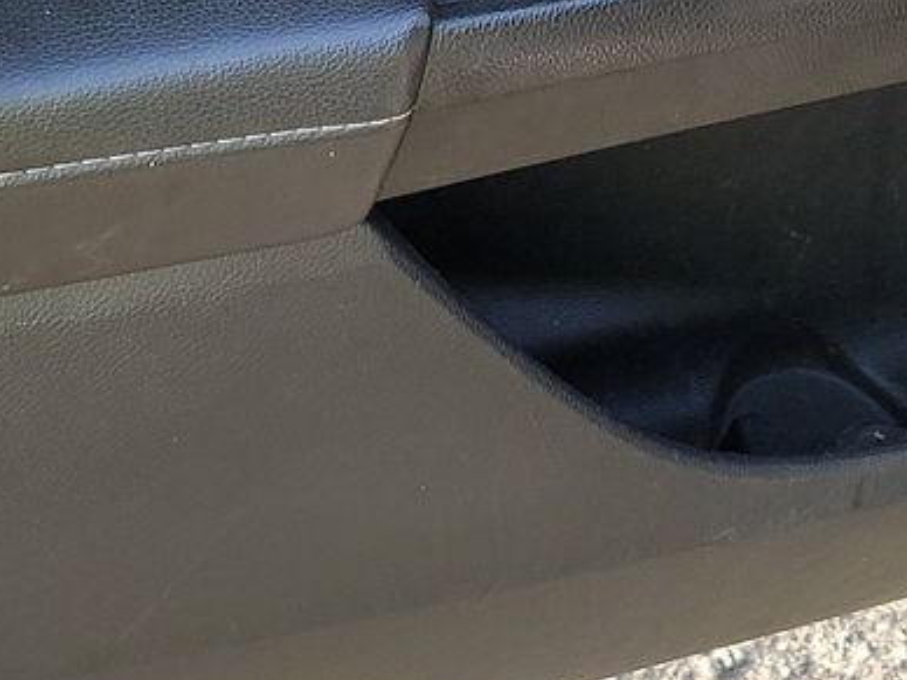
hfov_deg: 19.7
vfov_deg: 14.2
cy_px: -280
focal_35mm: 99
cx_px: 245
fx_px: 2594
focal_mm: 6.7
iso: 59
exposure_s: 1/59
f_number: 1.8
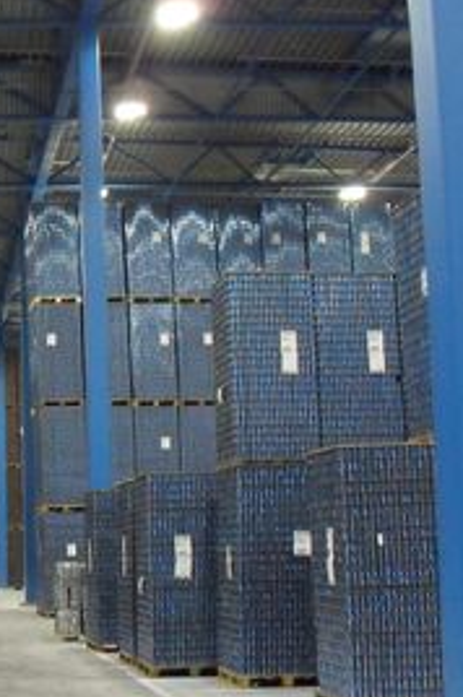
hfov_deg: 19.0
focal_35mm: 68
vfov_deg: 29.7
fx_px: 1315
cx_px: -70
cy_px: 394
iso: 400
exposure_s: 1/15
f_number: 3.2
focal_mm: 6.3
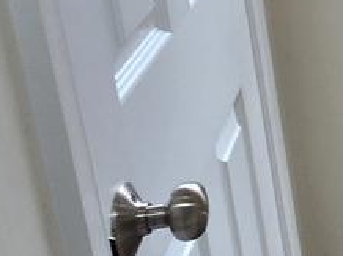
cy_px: -44
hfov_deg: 13.2
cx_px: 916
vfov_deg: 16.5
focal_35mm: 86
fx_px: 851
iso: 80
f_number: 2.2
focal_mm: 2.2
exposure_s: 1/60
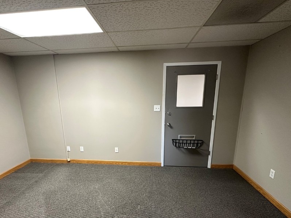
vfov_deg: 71.0
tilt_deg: -12.8
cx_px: 134
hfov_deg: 87.6
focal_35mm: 18
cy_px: 129
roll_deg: +0.8
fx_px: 151
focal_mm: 2.22
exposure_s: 1/60
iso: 250
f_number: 2.2
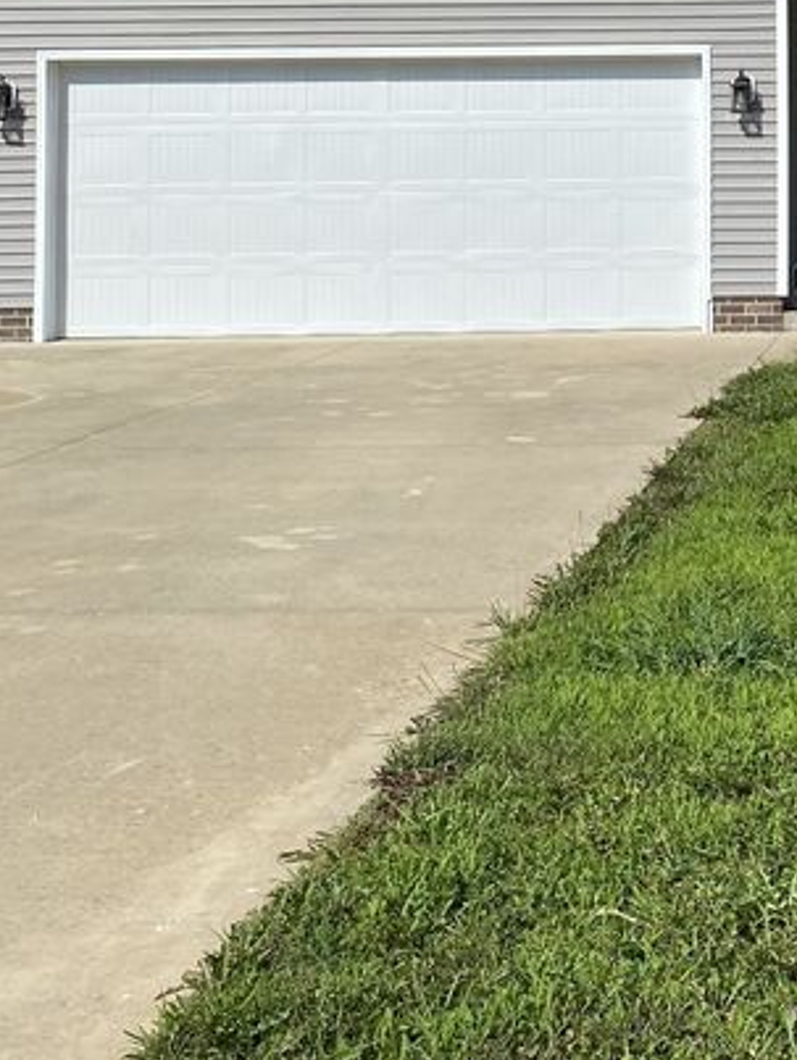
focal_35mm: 66
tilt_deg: +2.5
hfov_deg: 20.4
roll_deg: -0.3
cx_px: 1031
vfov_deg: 28.4
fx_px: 2023
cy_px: 132
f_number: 1.8
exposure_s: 1/3401
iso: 32
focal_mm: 4.25
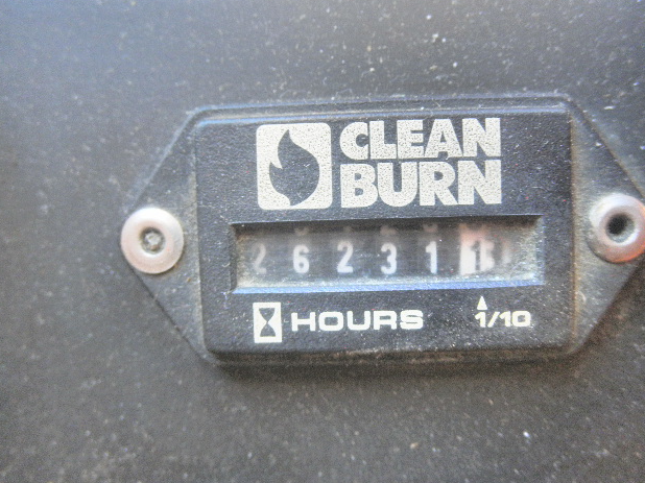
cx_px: 321
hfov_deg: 61.7
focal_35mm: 29
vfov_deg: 48.2
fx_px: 540
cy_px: 235
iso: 200
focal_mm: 5
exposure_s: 1/30
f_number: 3
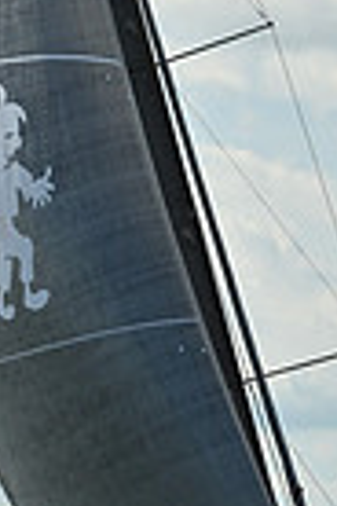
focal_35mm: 400
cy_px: 40
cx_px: 200
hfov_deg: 3.4
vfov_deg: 5.1
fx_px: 5616
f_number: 13
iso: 250
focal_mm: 95
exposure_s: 1/1000
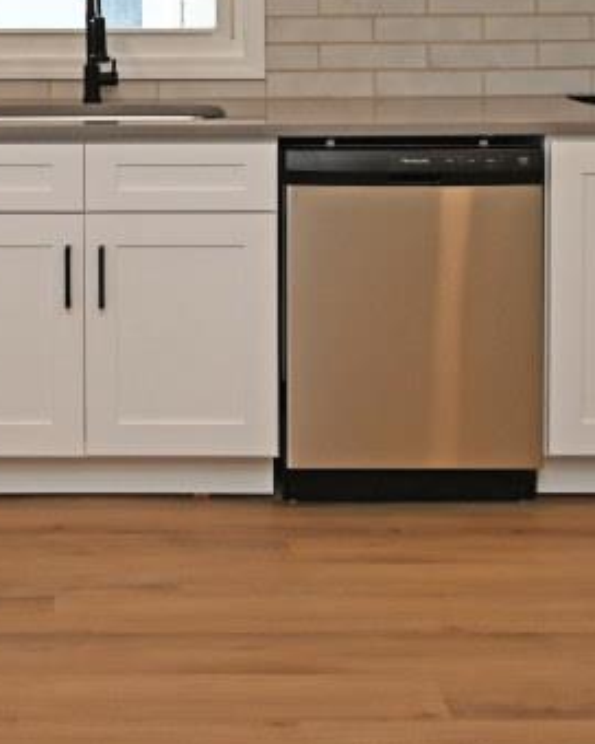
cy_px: -22
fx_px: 1277
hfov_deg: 25.7
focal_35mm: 58
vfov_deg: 30.0
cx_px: 103
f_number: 5
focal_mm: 14
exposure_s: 1/100
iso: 200
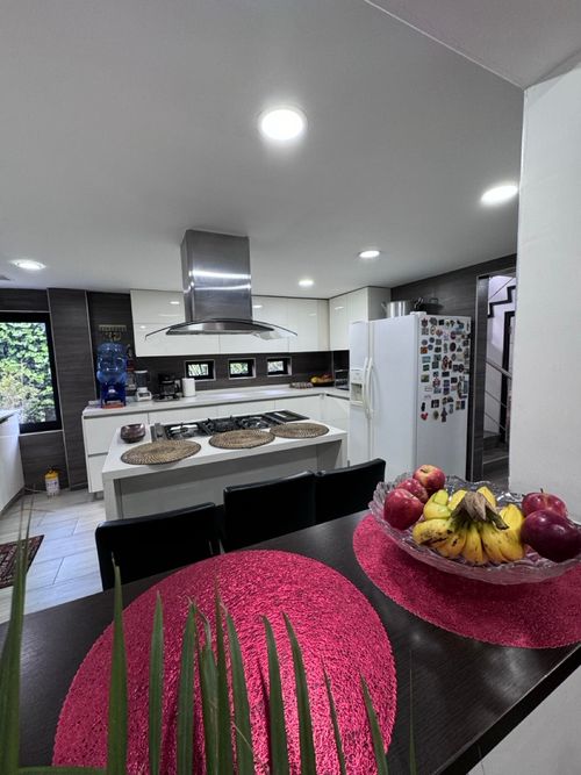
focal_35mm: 14
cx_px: 290
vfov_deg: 102.1
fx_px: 313
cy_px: 388
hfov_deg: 85.7
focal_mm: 2.22
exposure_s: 1/60
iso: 160
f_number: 2.2
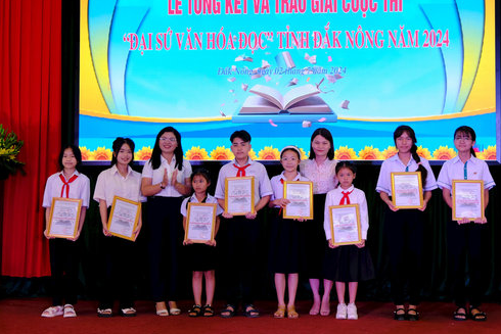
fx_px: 599
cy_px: 160
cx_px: 266
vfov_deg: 31.2
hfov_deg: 45.4
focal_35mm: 43
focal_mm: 26
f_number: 4
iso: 1000
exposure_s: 1/100
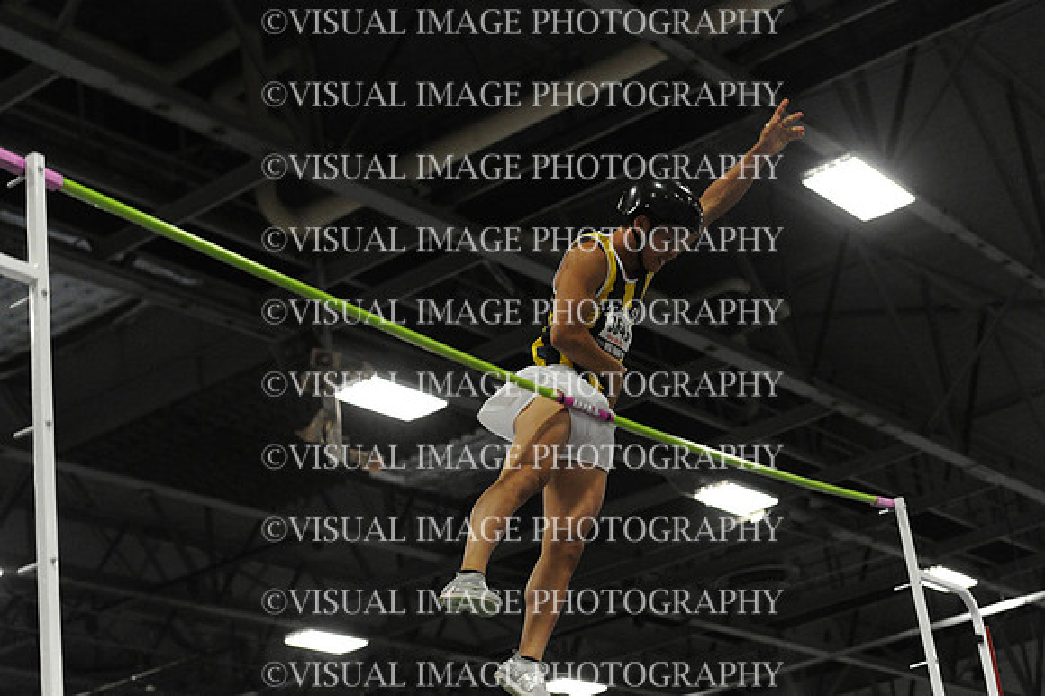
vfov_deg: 19.4
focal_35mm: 70
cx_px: 522
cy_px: 348
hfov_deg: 28.9
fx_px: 2031
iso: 10000
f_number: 3.5
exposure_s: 1/640
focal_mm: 70
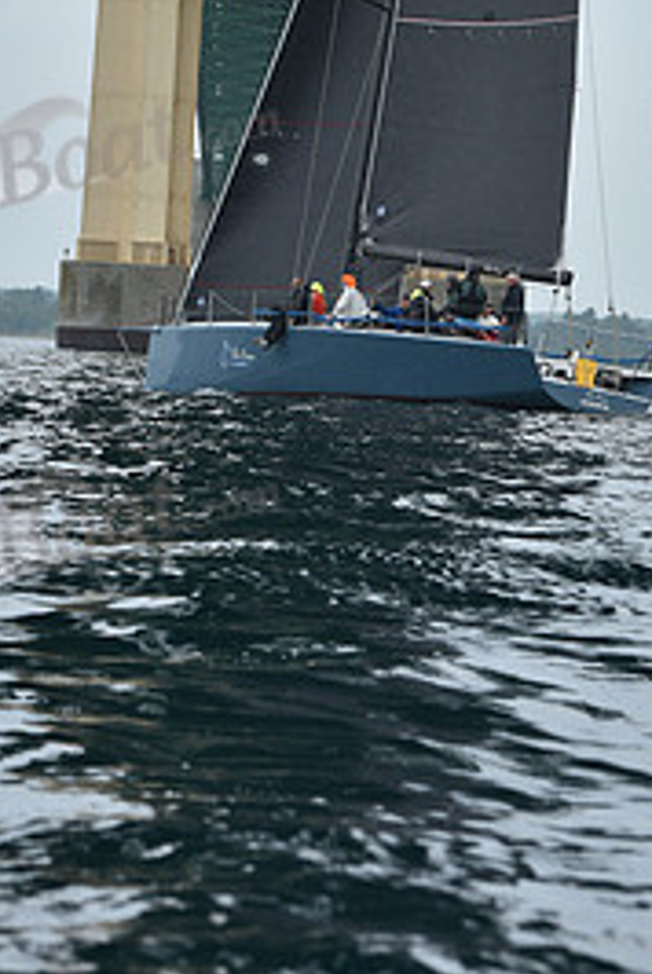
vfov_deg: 9.3
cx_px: 471
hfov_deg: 6.3
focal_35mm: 218
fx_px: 5907
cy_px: -66
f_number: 7.1
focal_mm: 100
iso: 250
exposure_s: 1/800
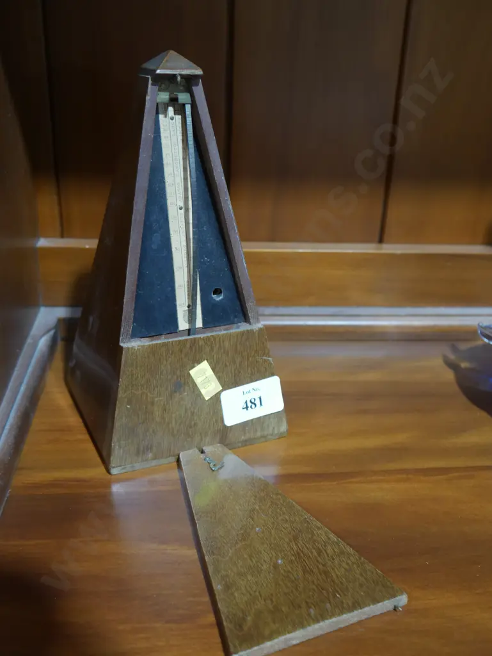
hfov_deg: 41.8
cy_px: 328
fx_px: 644
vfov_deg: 53.9
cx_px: 246
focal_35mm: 34
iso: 1000
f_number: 4
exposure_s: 1/60
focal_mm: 17
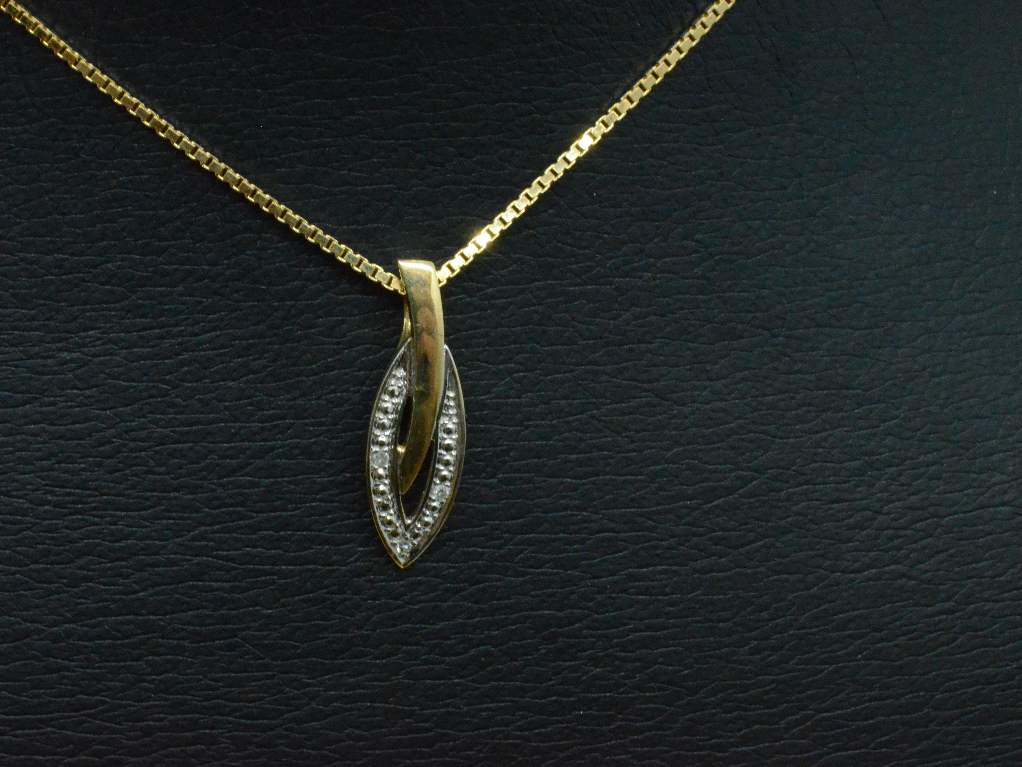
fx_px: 2037
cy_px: 367
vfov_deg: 21.3
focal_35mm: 69
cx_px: 417
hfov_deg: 28.1
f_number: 25
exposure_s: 1/160
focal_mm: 40
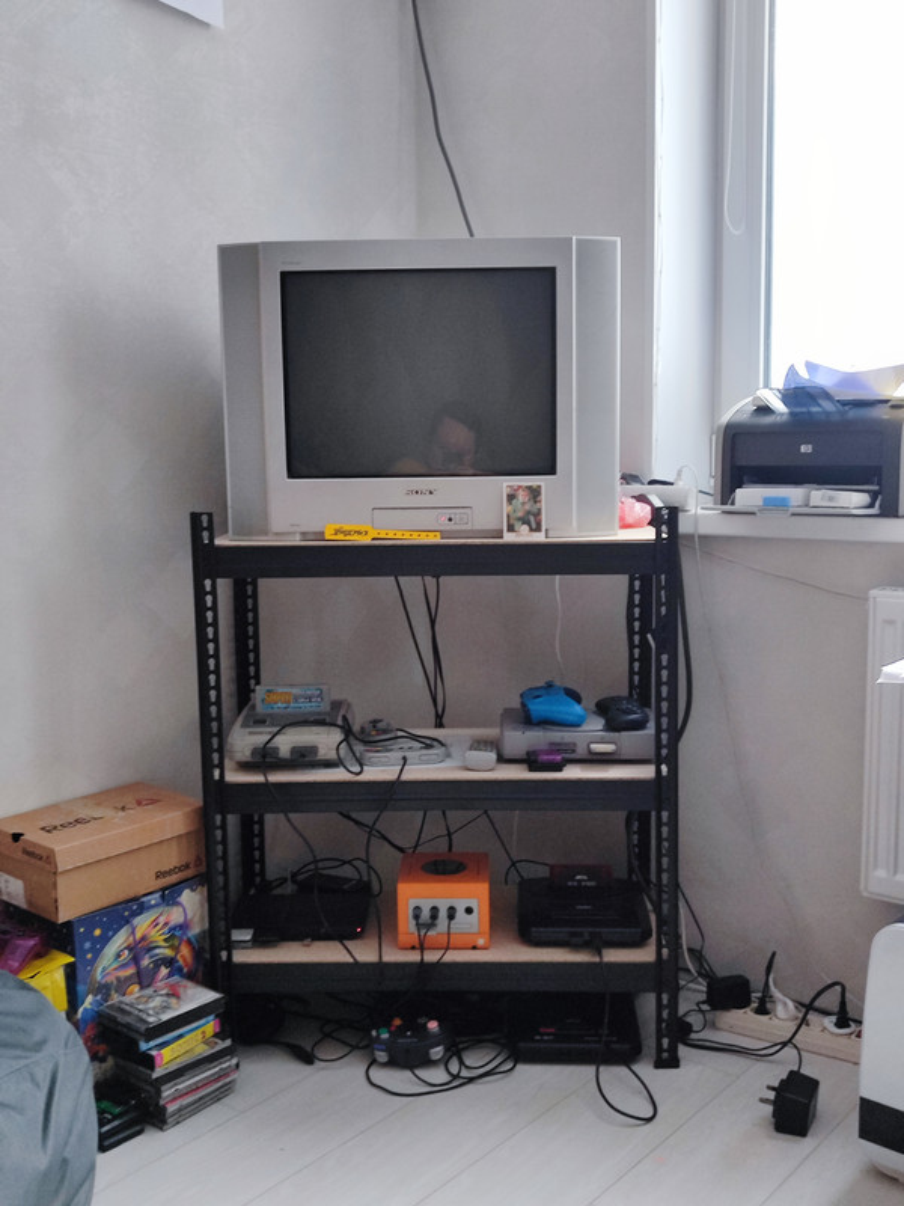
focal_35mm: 23
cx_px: 452
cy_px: 603
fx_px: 801
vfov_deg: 73.9
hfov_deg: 58.9
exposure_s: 1/33
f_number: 1.88
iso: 806
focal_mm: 5.59
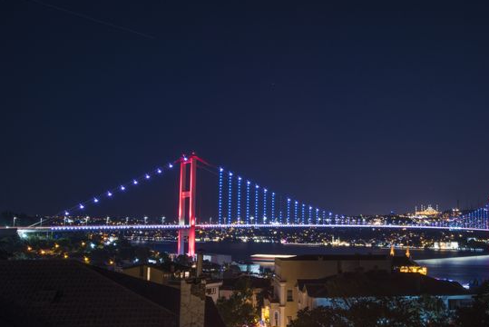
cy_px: 187
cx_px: 284
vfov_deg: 37.8
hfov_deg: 54.2
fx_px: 476
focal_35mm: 35
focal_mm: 30
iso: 200
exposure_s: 30
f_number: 20
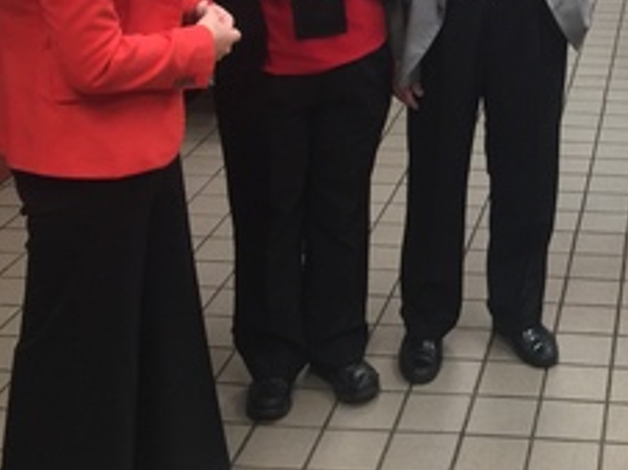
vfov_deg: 20.4
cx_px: 606
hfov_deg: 26.9
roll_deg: -1.4
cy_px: -30
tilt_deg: -14.0
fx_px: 1251
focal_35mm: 69
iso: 32
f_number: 2.2
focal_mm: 4.15
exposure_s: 1/15
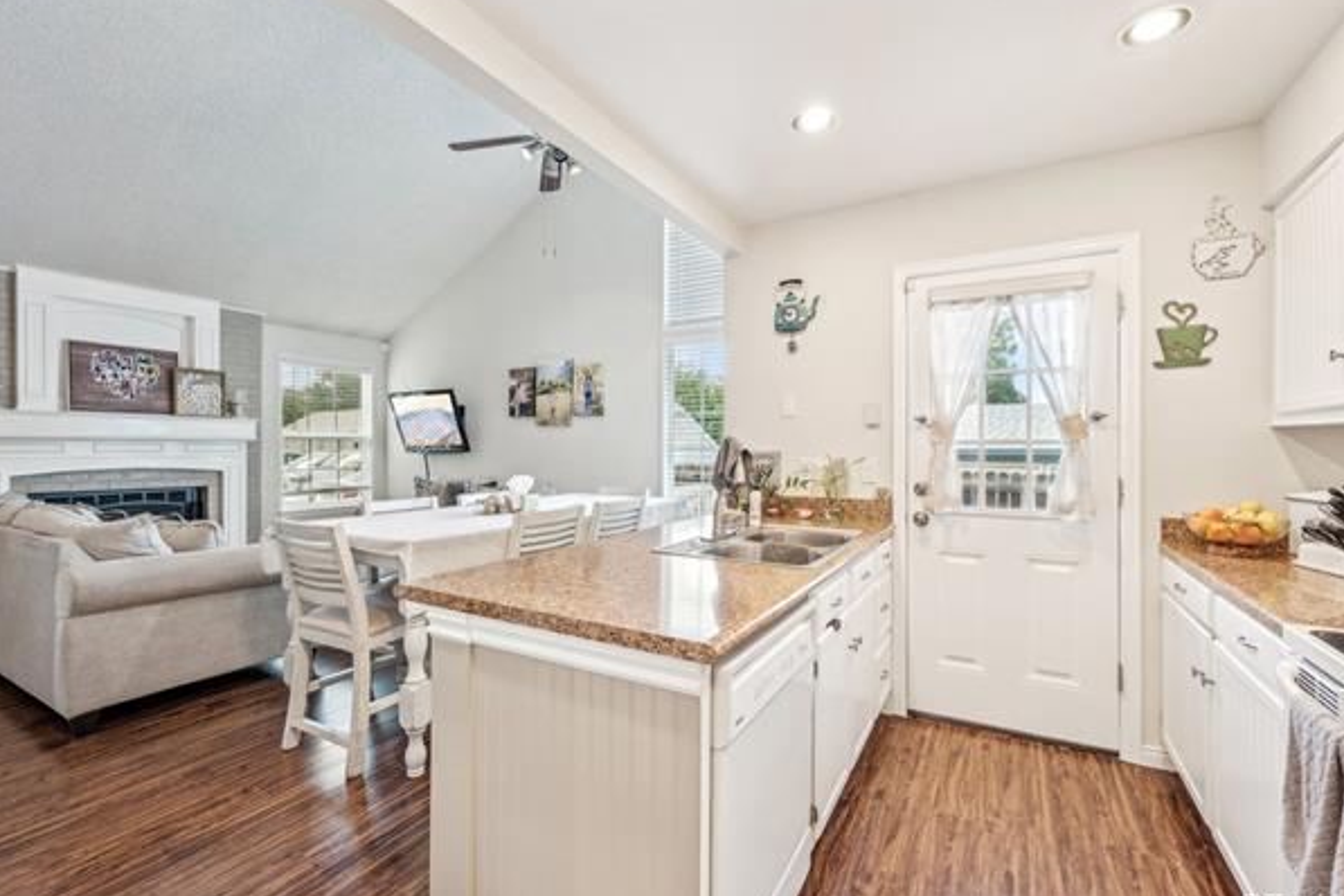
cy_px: 450
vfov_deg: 77.3
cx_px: 700
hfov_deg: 100.3
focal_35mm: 15
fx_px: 560
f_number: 8
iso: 400
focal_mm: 14
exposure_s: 1/5
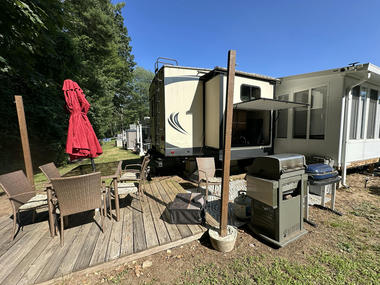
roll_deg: +0.3
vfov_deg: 85.7
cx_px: 190
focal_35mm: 14
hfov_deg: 102.1
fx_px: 154
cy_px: 142
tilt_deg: -4.5
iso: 50
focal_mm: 2.22
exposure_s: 1/1014
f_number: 2.2
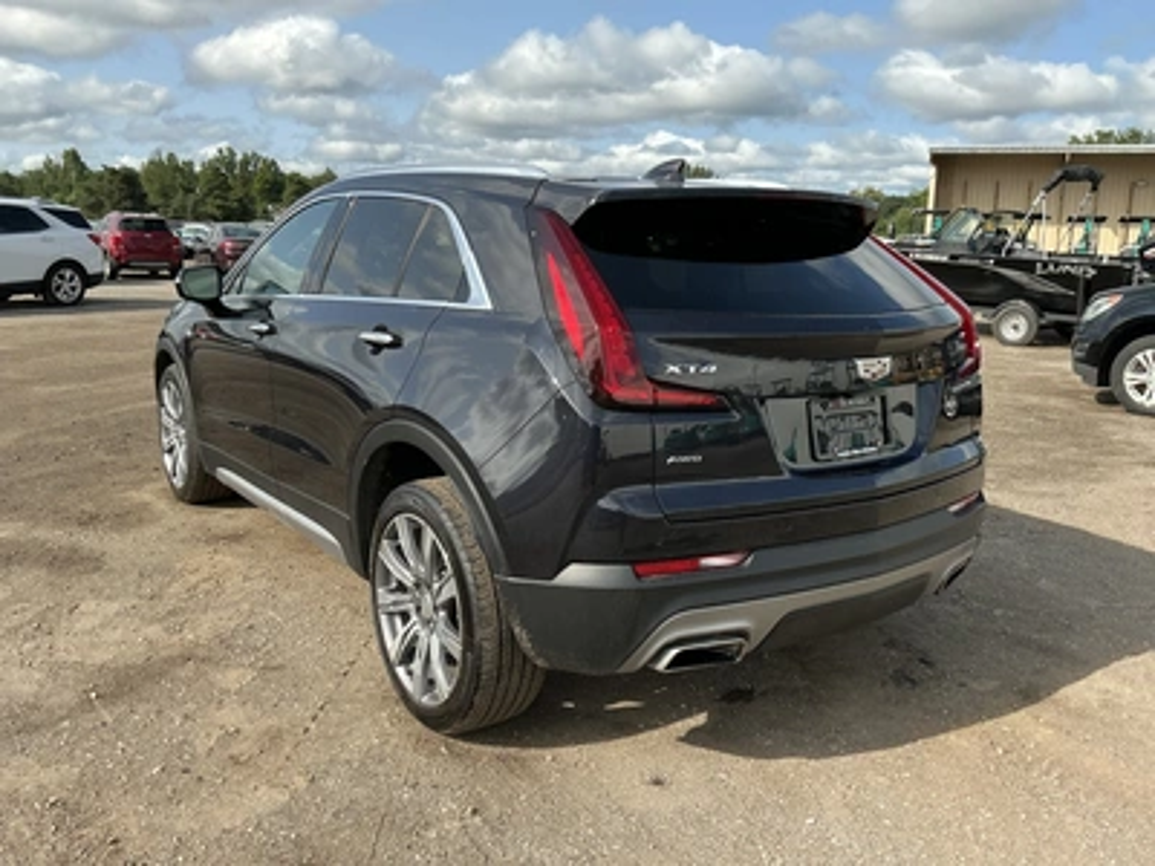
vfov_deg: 49.7
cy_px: 433
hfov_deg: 63.4
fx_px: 934
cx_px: 578
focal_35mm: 28
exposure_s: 1/1250
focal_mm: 3
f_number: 1.8
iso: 25
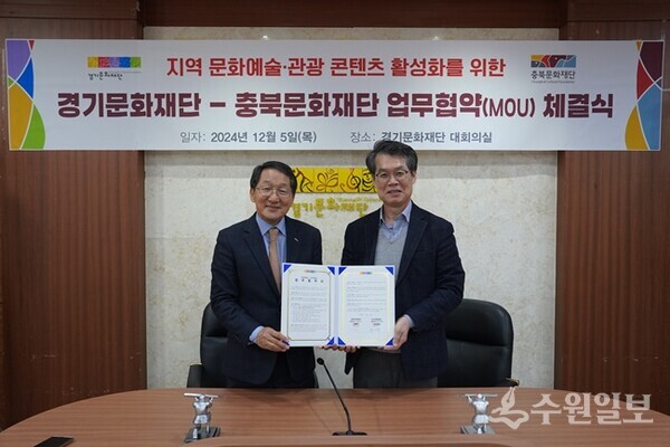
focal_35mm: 31
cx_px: 335
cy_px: 224
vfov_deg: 42.3
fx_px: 577
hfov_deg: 60.3
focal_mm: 31
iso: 3200
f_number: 4
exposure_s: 1/160
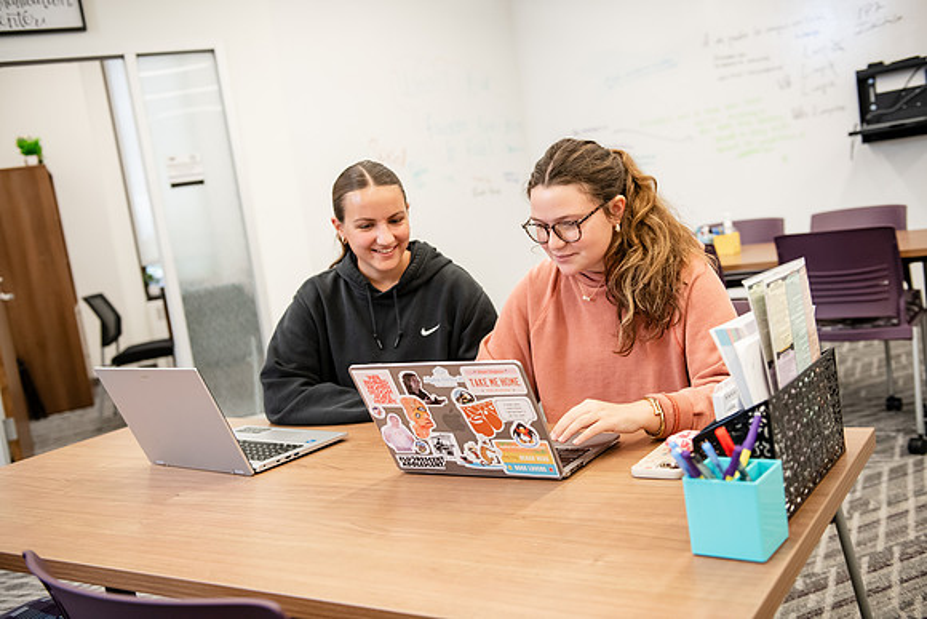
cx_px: 464
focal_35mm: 36
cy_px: 310
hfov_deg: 53.1
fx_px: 927
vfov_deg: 36.9
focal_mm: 36
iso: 1250
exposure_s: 1/200
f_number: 3.2
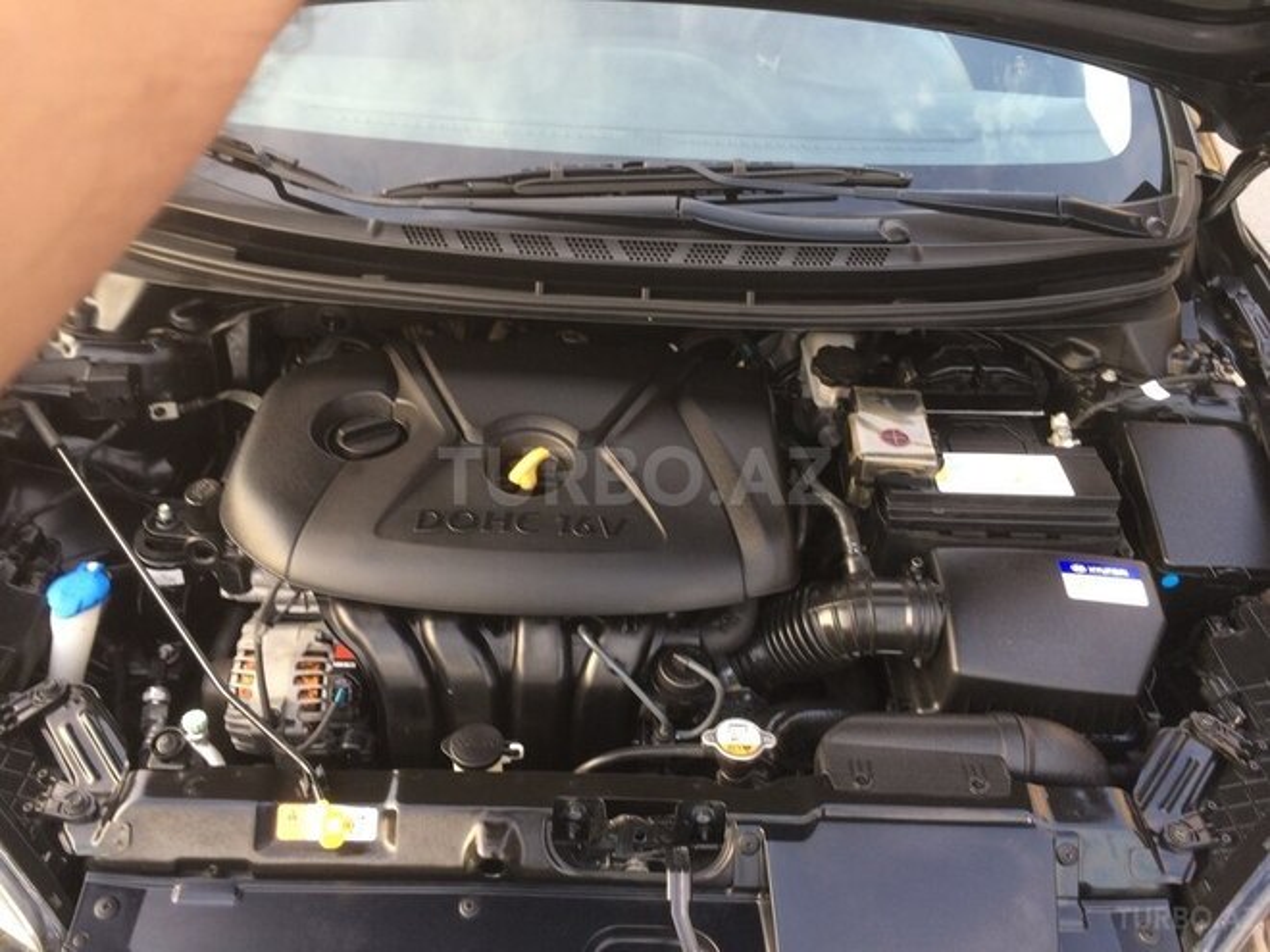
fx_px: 1064
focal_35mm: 29
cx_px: 635
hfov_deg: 61.7
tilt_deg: -40.6
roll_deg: -5.0
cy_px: 476
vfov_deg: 48.2
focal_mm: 4.15
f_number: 2.2
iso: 50
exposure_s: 1/33
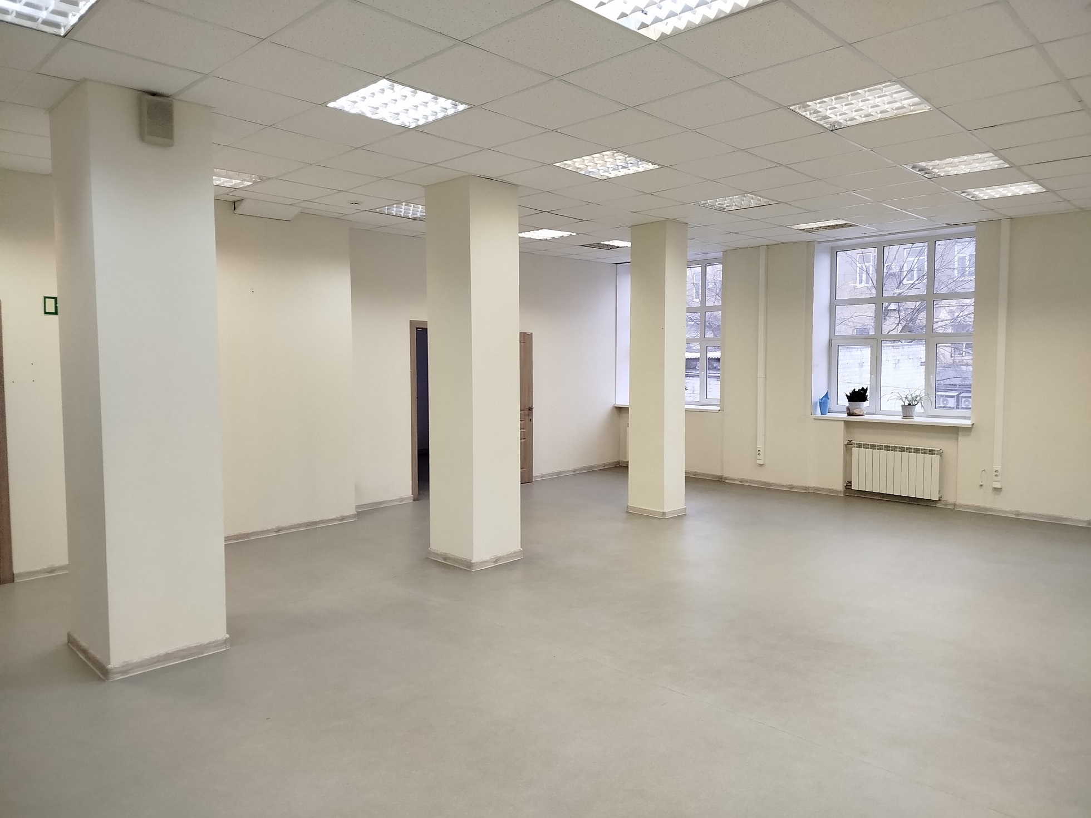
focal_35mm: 24
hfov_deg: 71.6
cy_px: 409
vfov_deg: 56.8
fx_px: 756
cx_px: 546
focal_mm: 5.31
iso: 200
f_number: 1.7
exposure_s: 1/33
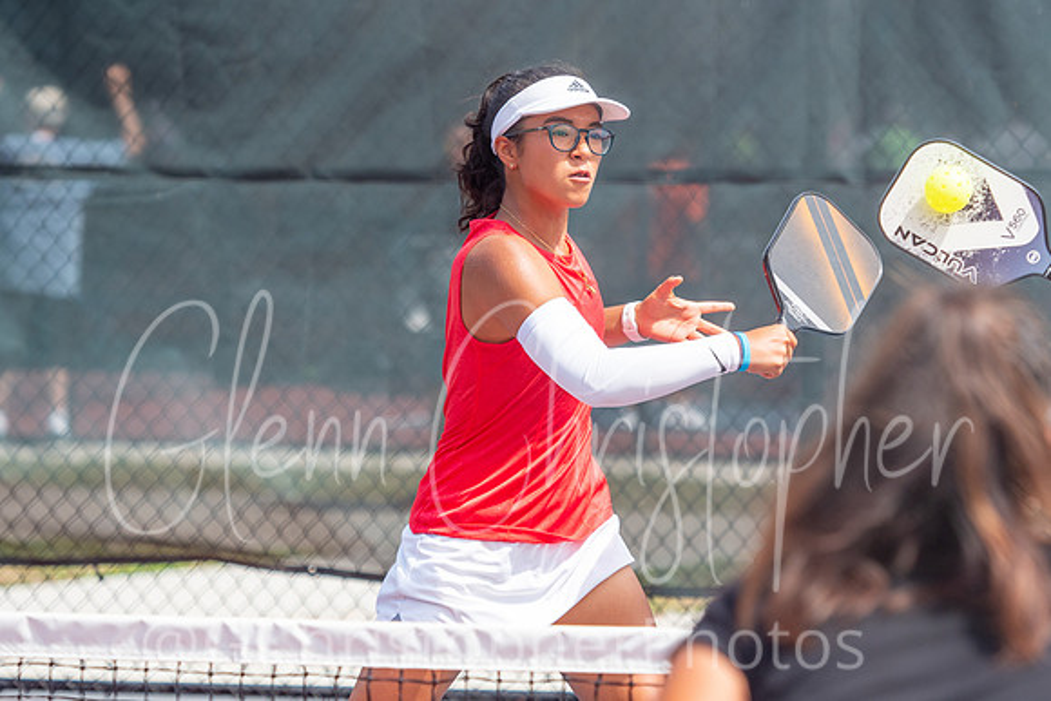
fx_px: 7342
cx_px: 527
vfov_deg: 5.5
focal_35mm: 251
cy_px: 328
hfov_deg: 8.2
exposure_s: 1/1600
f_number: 3.2
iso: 200
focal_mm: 115
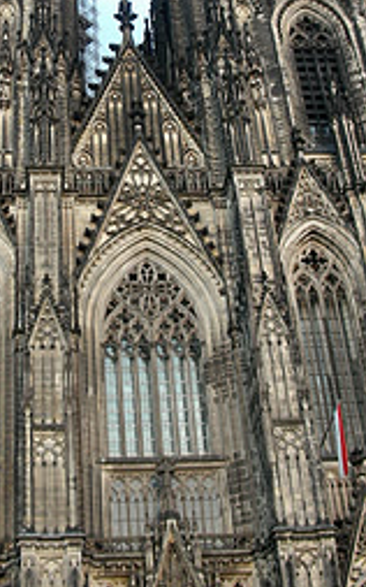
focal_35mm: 66
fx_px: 1054
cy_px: 137
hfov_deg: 19.6
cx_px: 107
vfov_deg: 30.5
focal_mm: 5.8
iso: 66
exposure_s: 1/30
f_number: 3
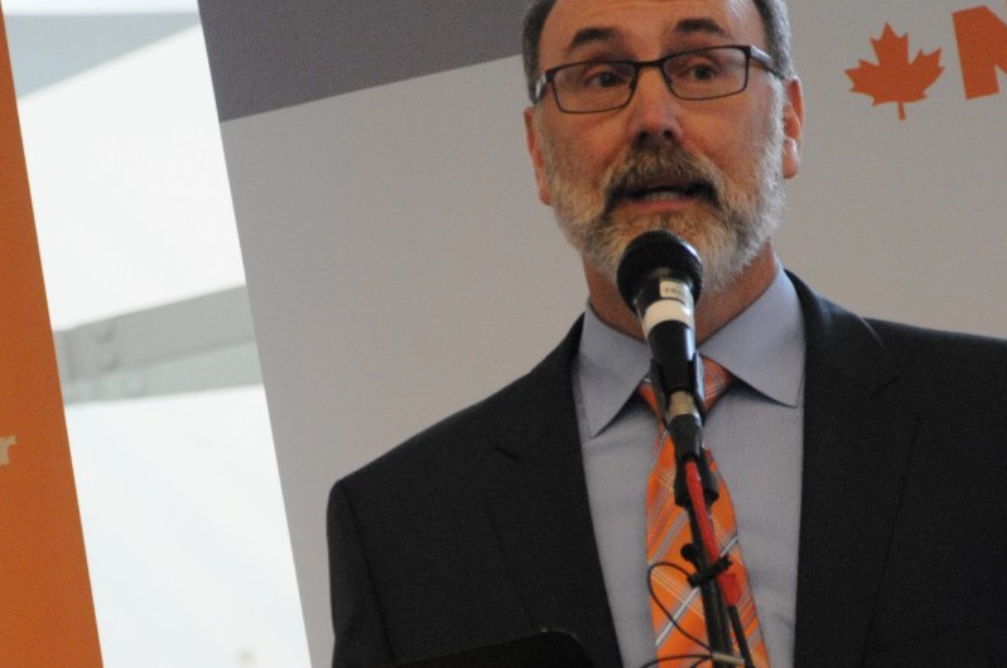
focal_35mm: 381
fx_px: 10648
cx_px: 358
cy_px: 515
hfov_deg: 5.4
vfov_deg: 3.6
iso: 1600
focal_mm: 105
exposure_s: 1/50
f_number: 5.6
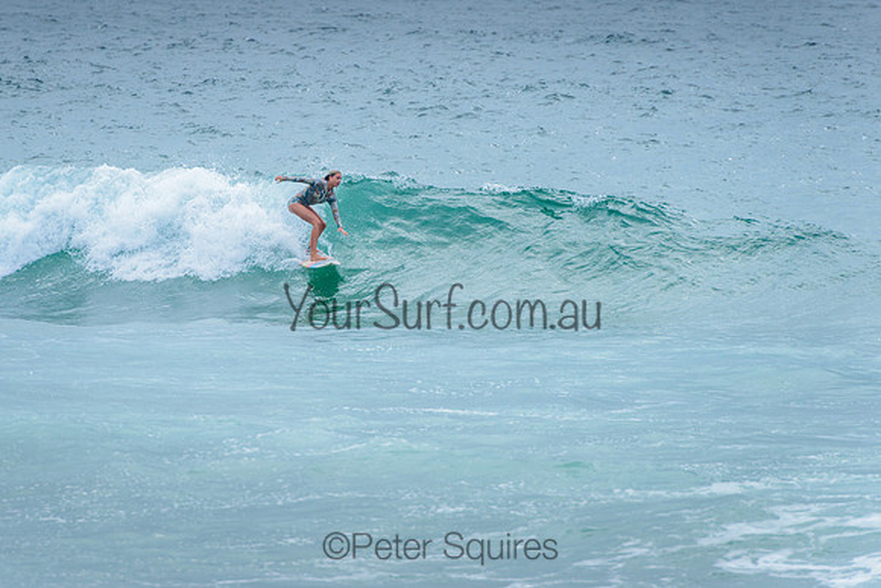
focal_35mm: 490
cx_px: 358
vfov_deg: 2.8
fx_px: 11997
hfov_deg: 4.2
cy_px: 245
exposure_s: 1/1600
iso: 500
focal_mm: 400
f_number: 7.1
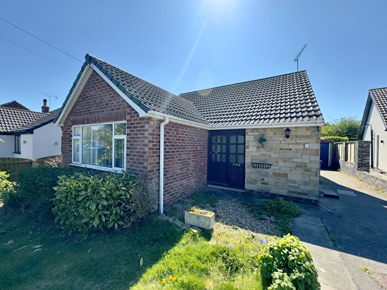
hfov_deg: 102.1
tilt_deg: -0.1
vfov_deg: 85.7
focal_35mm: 14
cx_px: 194
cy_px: 145
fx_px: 157
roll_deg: -0.6
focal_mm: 2.22
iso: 50
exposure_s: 1/620
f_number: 2.2
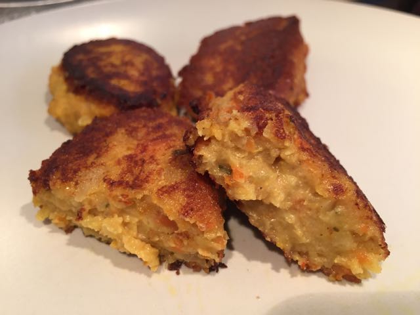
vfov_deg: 48.2
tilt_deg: -35.8
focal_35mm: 29
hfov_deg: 61.7
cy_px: 158
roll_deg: +1.8
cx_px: 210
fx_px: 352
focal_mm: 4.15
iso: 100
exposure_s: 1/30
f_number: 2.2
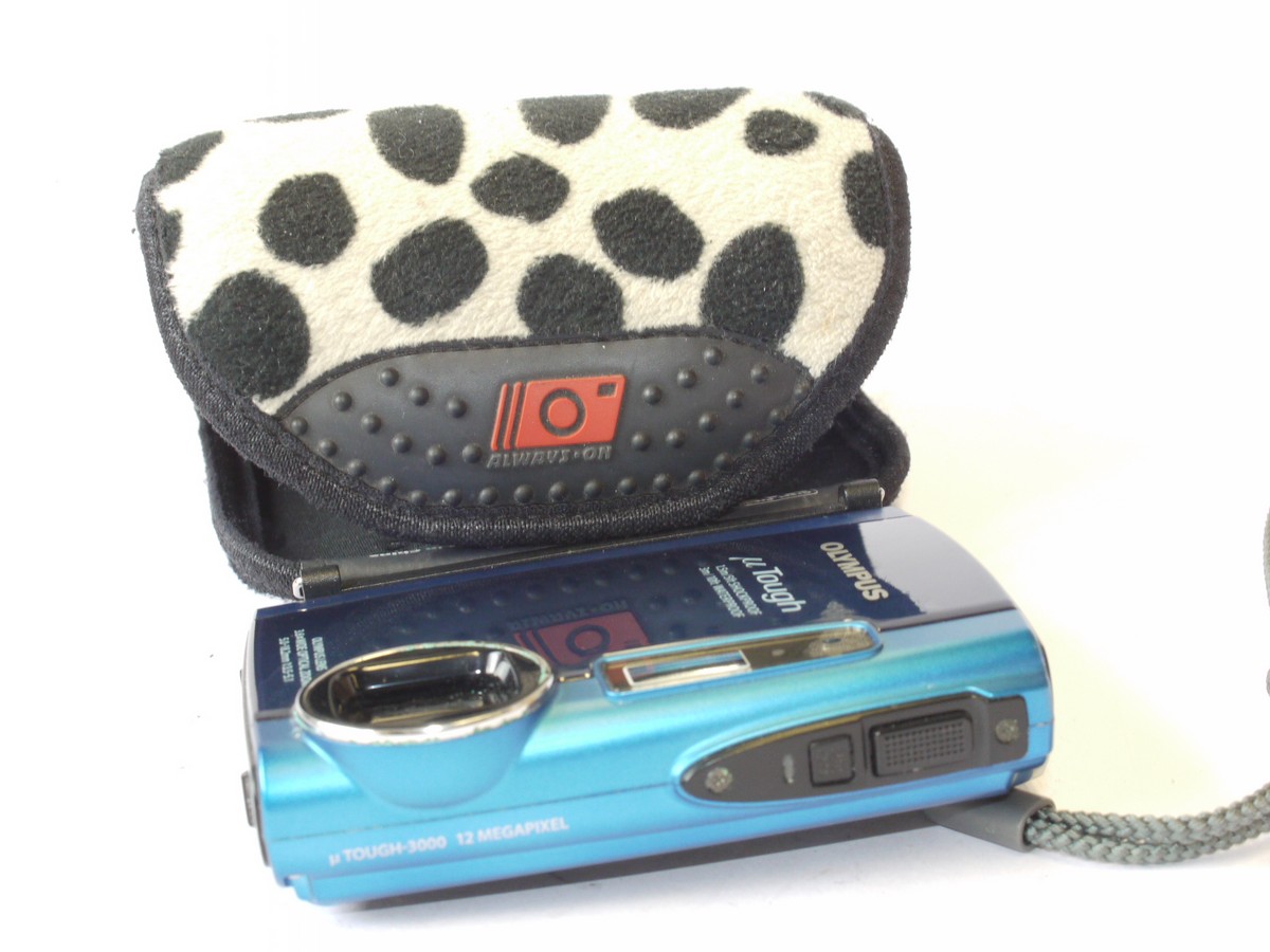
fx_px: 2201
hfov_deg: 32.2
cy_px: 476
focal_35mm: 60
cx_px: 635
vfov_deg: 24.4
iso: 800
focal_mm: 30
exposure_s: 1/25
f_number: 10
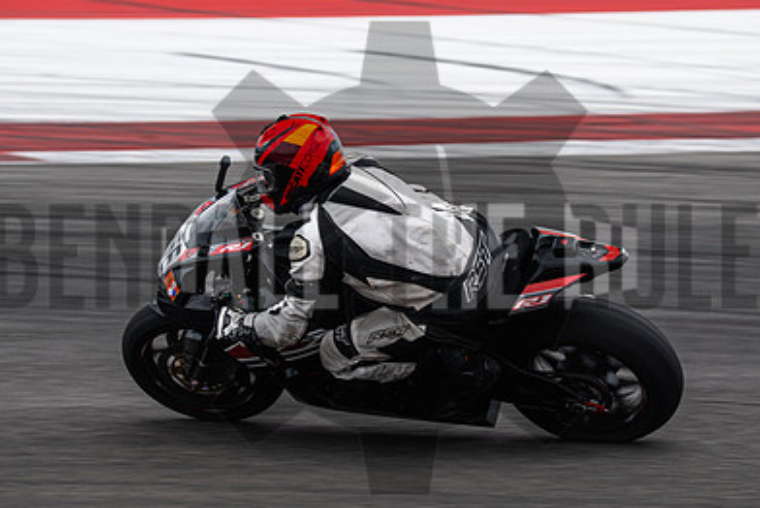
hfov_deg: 7.2
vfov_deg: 4.8
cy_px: 259
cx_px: 399
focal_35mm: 287
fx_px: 6063
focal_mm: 129.2
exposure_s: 1/250
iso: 160
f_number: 4.5
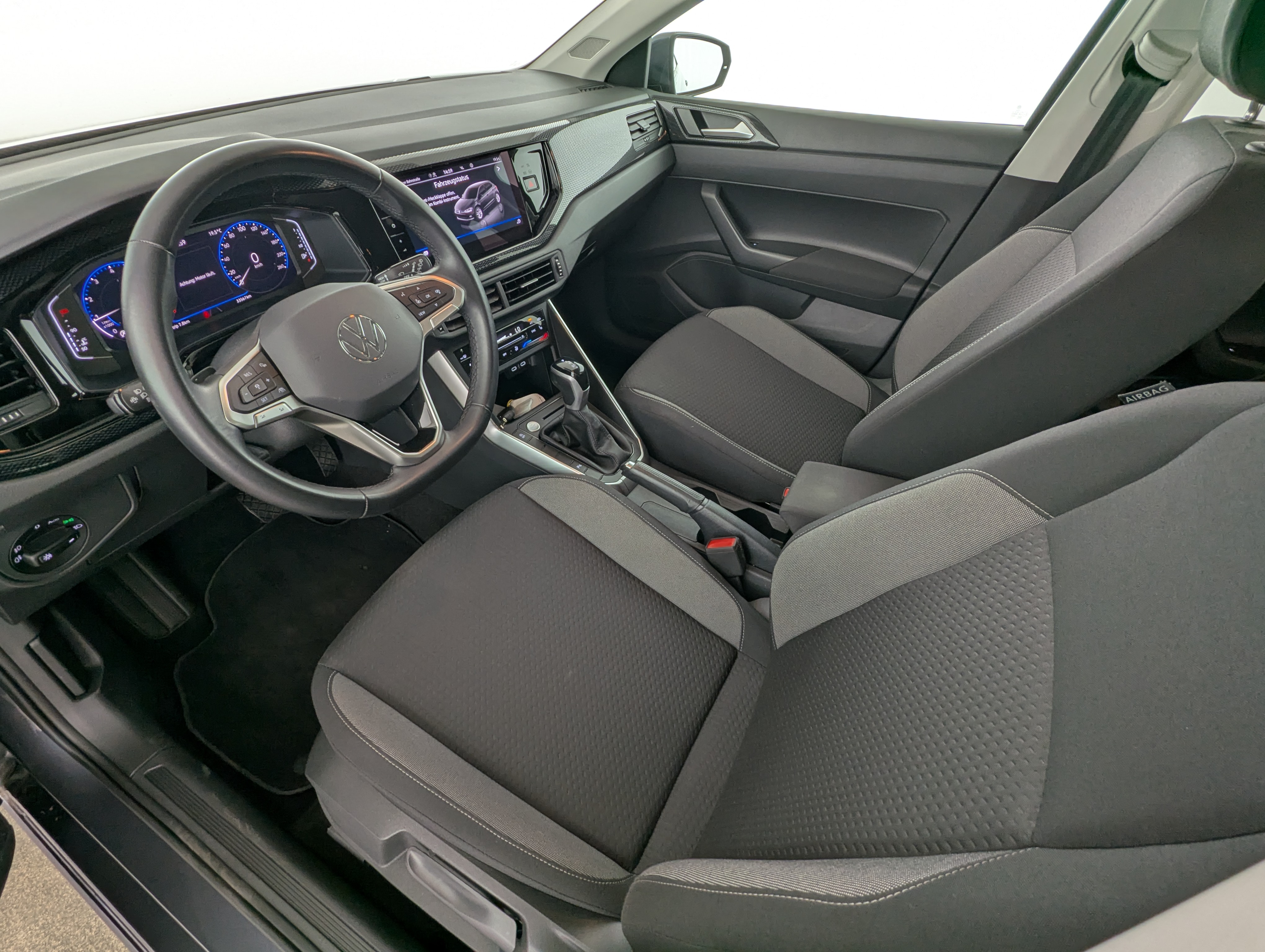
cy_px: 476
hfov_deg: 94.4
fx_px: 586
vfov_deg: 78.2
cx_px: 632
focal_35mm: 16
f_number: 2.2
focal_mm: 2.35
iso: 54
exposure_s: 1/33.3
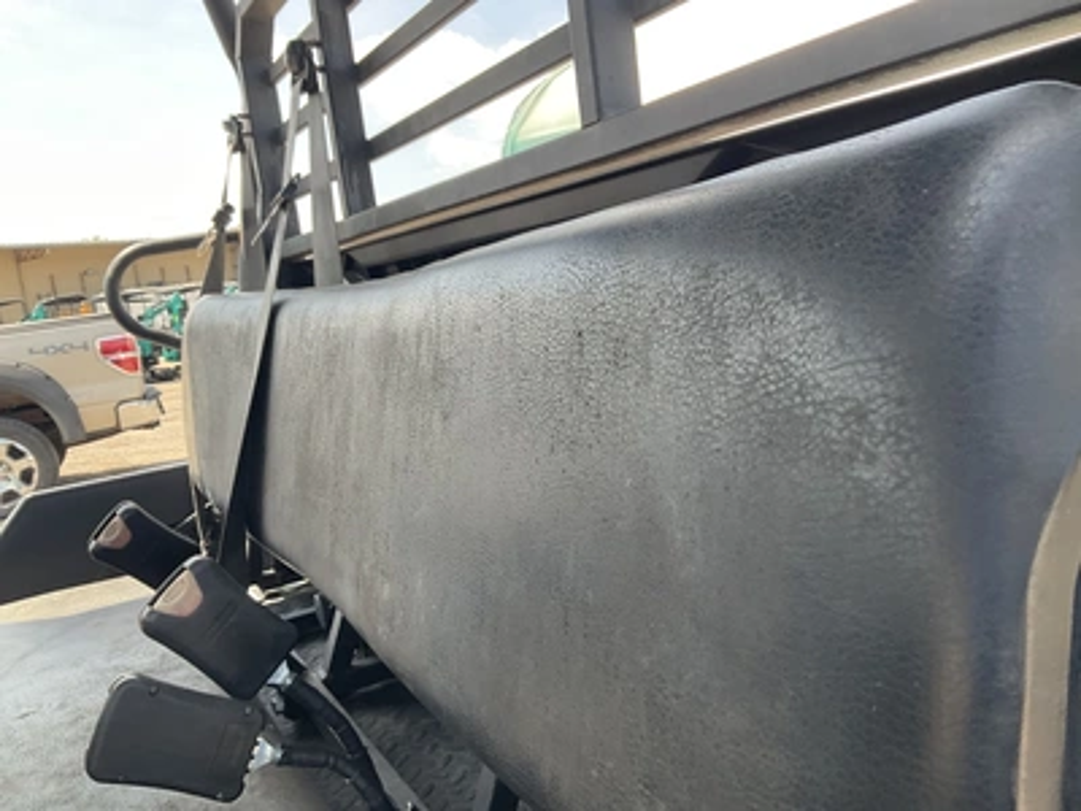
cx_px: 540
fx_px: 906
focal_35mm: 29
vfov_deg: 48.2
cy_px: 406
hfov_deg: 61.7
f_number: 1.8
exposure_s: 1/210
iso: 20
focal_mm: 3
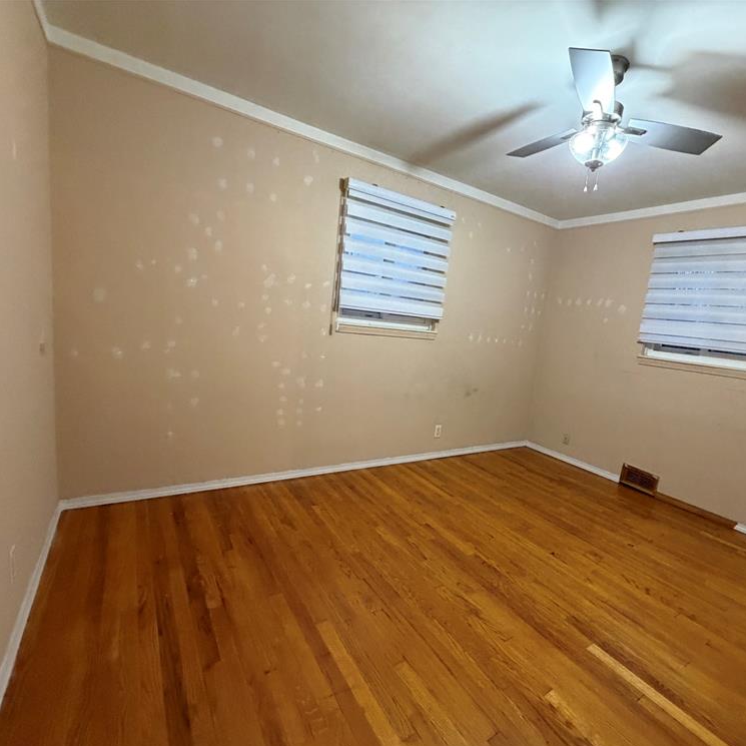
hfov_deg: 83.3
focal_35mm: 17
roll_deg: -6.3
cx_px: 432
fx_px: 414
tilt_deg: -7.8
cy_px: 384
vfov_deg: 83.9
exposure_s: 1/60
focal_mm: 2.22
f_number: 2.2
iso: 640
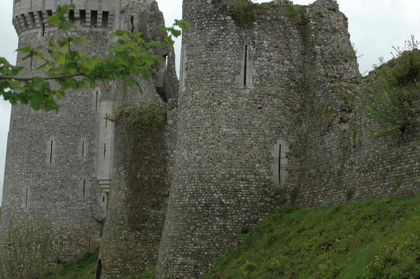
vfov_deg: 13.1
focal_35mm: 104
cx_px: 285
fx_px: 1212
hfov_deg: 19.6
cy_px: 131
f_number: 5.6
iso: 200
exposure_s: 1/500
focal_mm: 38
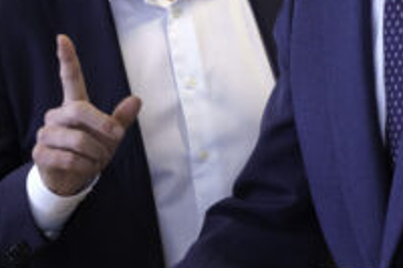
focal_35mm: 113
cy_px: 16
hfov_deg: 18.0
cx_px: 281
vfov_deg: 12.0
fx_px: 1264
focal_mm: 35
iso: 3200
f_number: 3.5
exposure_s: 1/200
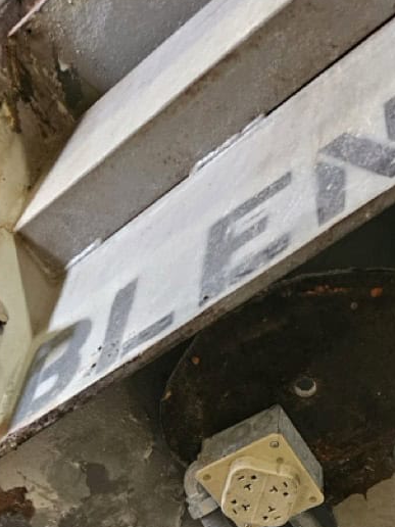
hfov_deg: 25.6
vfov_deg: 29.3
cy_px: 624
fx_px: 867
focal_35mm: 57
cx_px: 236
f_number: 1.8
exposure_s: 1/24
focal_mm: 5.4
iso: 800
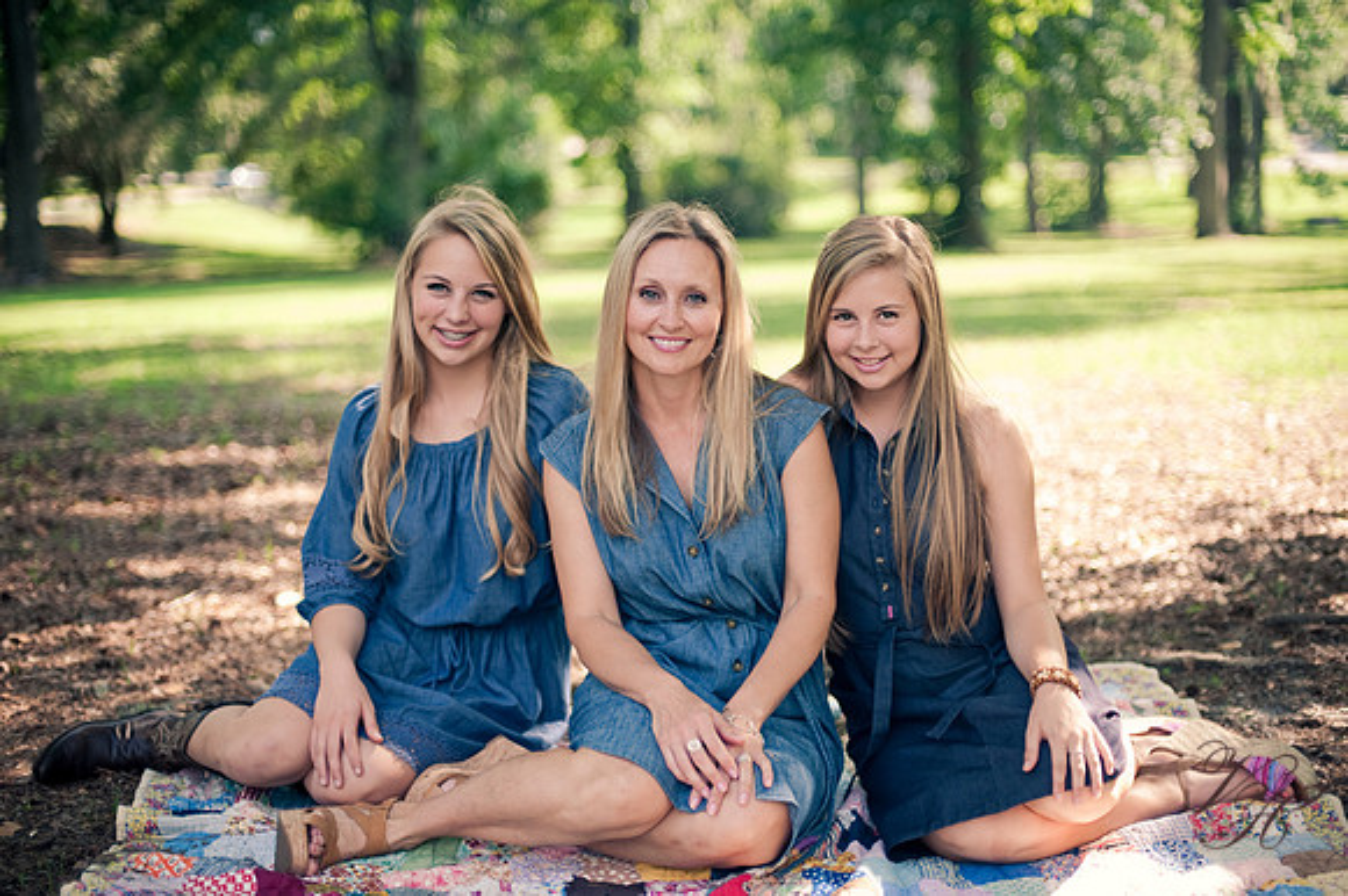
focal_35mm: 50
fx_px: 1871
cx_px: 674
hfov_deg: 39.6
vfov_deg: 27.0
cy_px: 448
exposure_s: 1/640
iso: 200
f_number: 1.8
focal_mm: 50
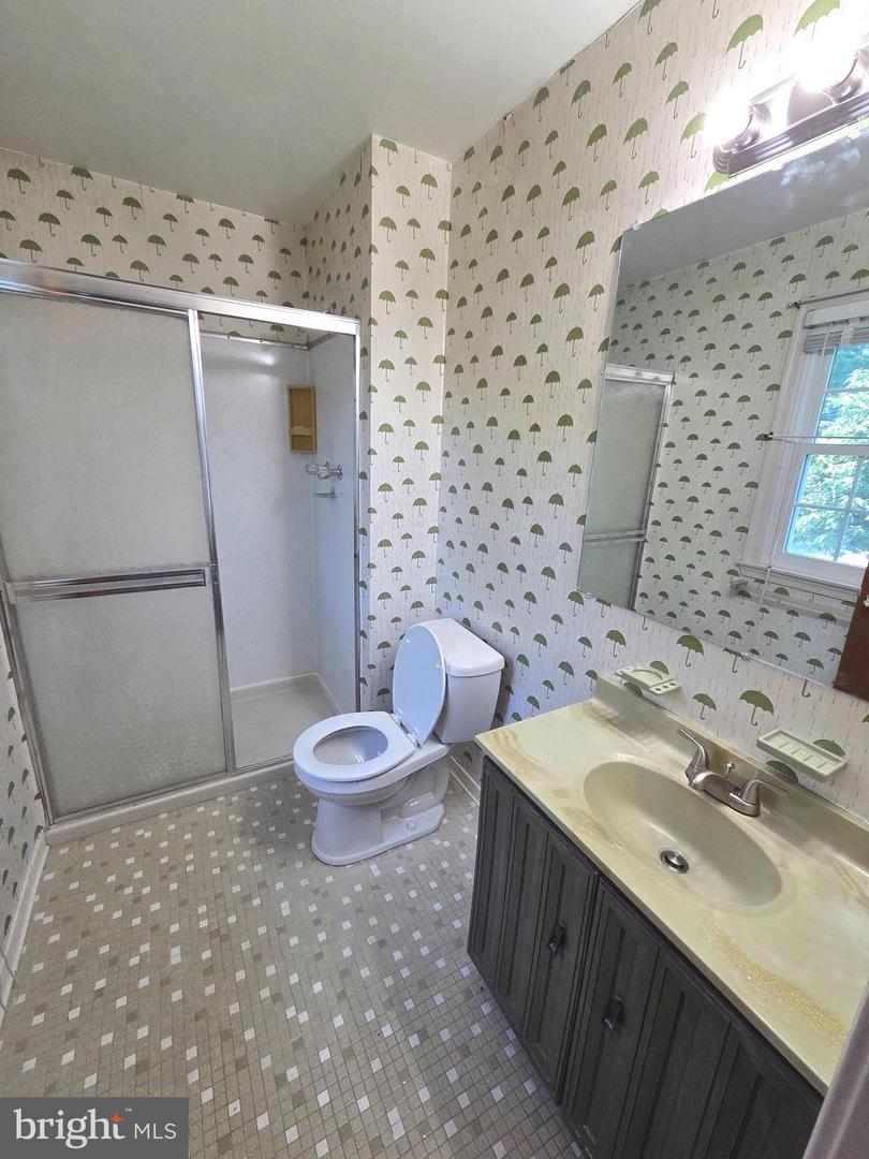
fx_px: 435
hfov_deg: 89.9
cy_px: 580
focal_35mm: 13
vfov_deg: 106.2
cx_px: 434
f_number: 2.2
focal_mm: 2.2
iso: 100
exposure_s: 1/120
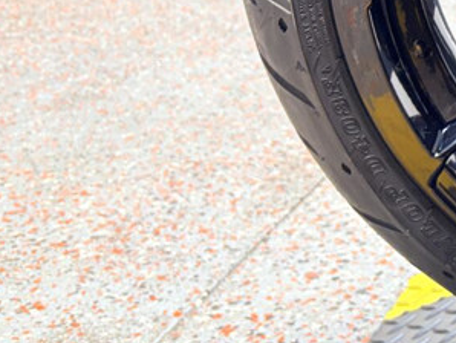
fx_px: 1226
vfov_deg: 14.8
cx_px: 784
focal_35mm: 93
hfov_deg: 17.6
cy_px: -165
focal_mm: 5.96
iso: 64
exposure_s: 1/60
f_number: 1.6
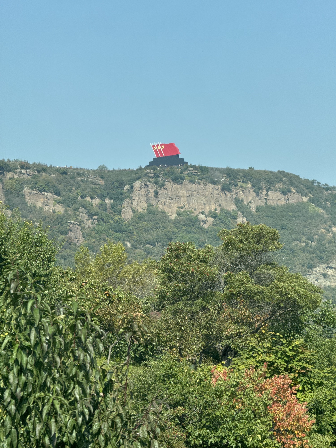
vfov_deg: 16.4
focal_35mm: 120
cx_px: 168
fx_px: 1553
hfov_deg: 12.3
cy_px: 224
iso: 50
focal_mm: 15.66
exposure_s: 1/601
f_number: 2.8
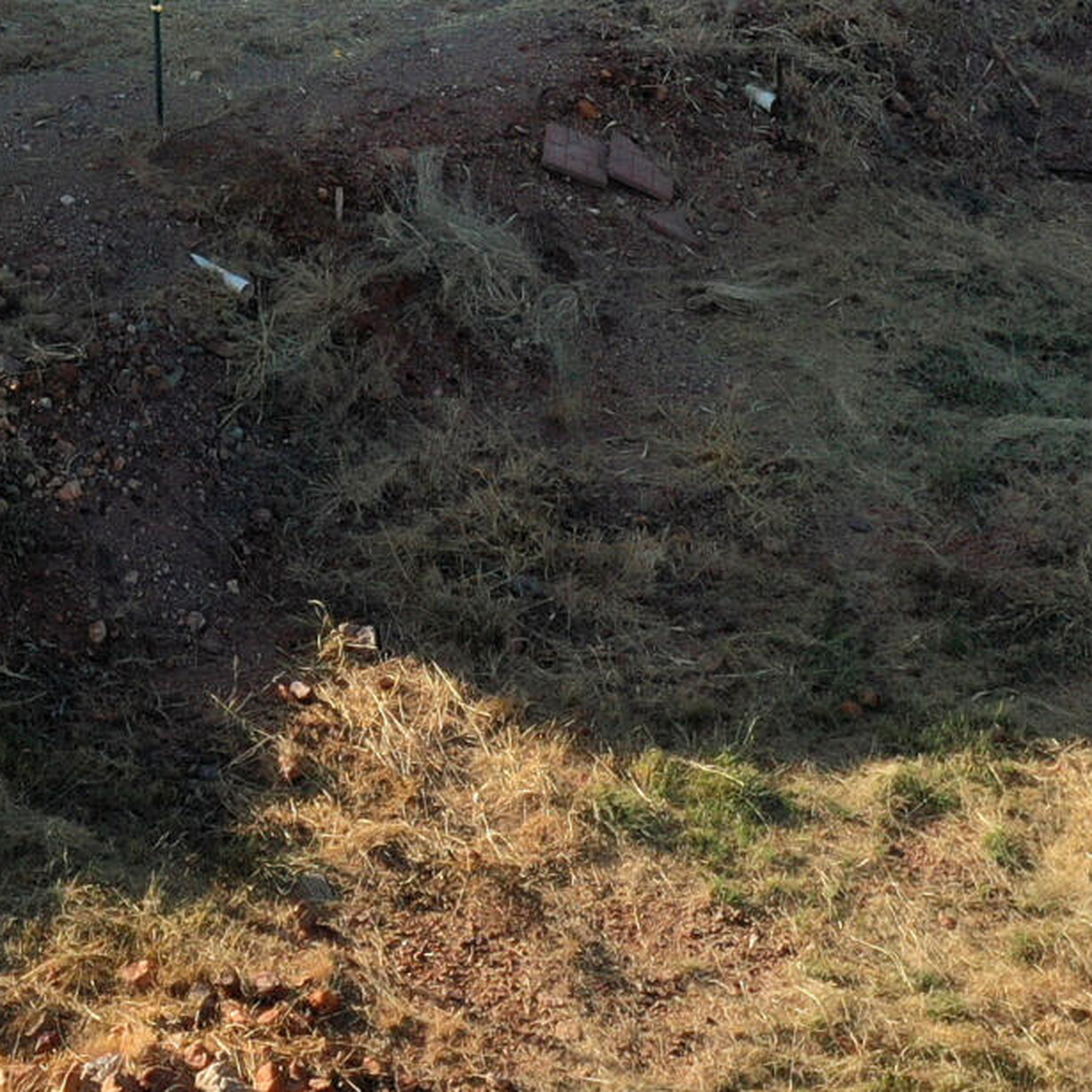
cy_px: -327
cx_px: 309
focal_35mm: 116
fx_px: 4140
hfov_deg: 15.0
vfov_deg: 14.4
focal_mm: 10.26
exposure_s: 1/320
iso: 100
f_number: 7.1
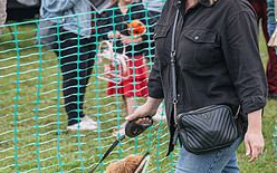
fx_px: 1465
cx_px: 150
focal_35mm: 194
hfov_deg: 10.8
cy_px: 160
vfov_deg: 6.7
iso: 400
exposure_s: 1/1600
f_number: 4
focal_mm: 70
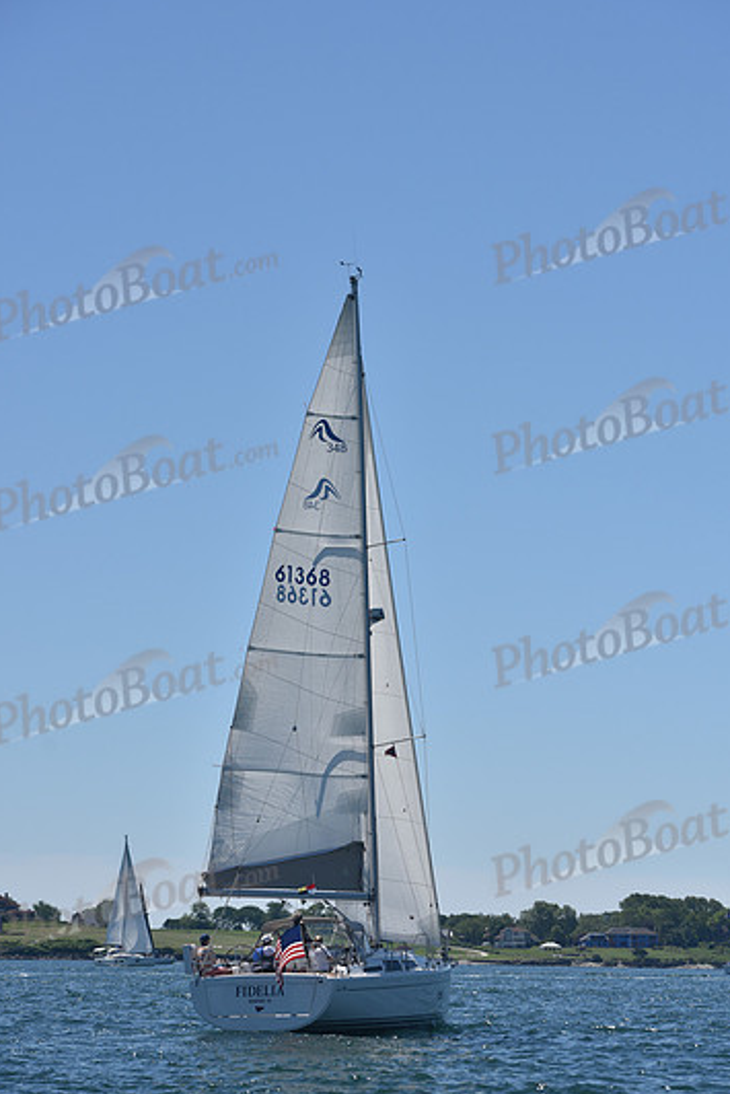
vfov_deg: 18.8
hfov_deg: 12.6
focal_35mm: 109
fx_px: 3313
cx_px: 386
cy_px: 557
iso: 200
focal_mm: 100
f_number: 5.6
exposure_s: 1/1000
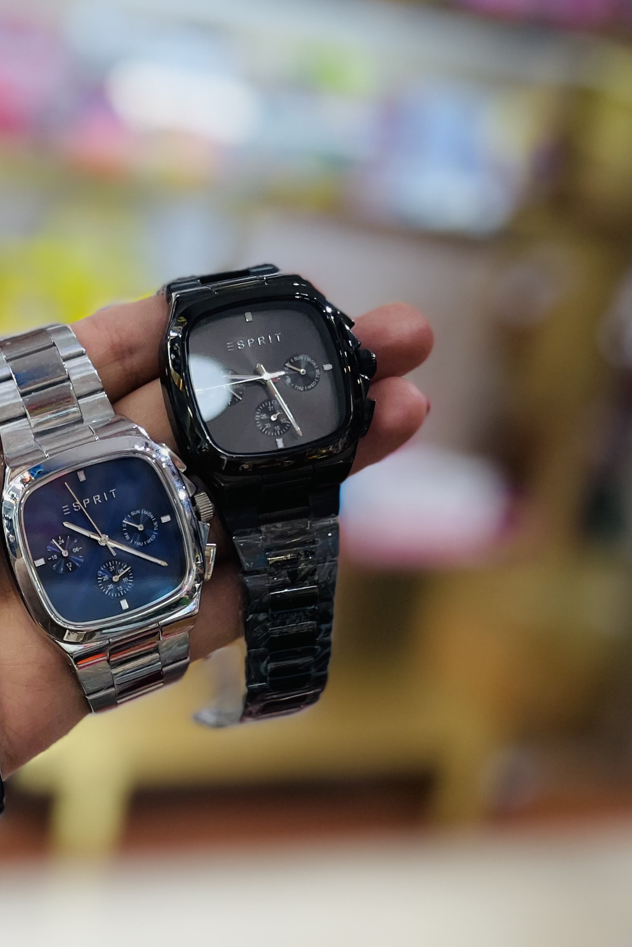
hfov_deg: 23.2
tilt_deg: -20.7
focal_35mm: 55
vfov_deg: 35.7
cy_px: 666
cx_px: -59
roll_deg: -8.8
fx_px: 1448
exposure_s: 1/100
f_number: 1.6
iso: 50
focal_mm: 5.1
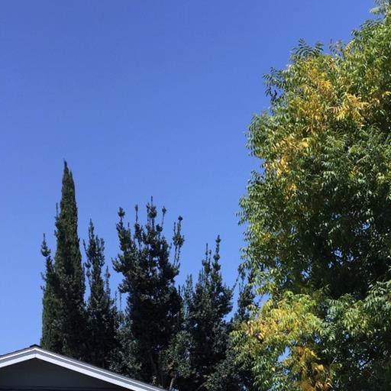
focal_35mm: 75
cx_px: 322
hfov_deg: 22.7
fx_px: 958
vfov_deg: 22.1
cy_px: 405
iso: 32
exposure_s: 1/1883
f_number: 2.2
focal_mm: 4.15
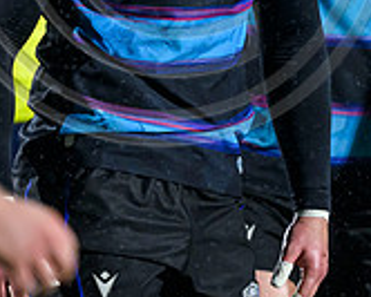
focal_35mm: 1309
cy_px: -86
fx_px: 14381
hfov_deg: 1.5
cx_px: 161
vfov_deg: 1.2
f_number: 3.2
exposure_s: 1/1600
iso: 4000
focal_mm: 400
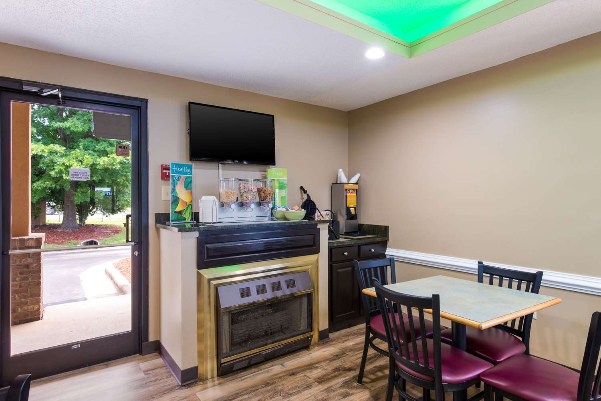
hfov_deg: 84.0
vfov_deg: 62.0
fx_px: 334
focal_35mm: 20
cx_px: 300
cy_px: 200
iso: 320
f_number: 11
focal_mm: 20
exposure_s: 1/1.25
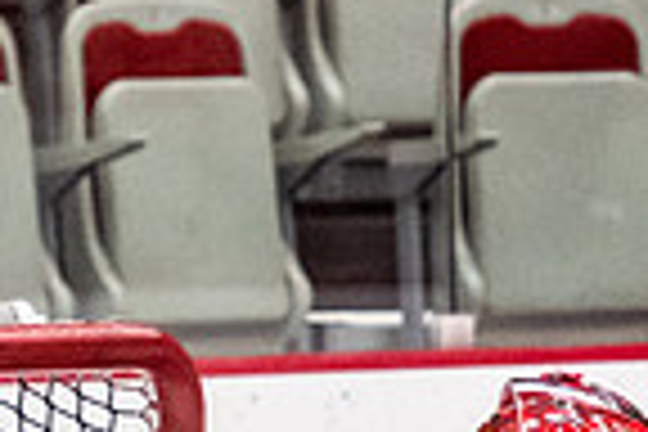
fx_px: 18287
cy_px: 784
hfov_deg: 2.0
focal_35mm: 1016
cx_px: 618
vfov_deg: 1.4
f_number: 2.8
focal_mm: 135
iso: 4000
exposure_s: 1/640
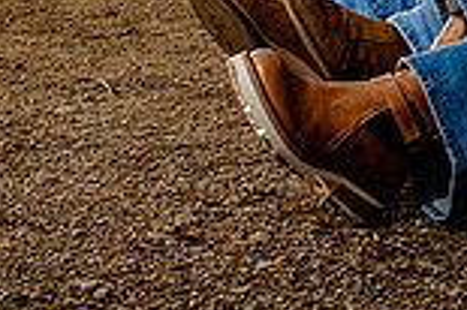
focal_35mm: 222
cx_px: 869
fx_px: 2877
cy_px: -276
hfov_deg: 8.9
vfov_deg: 6.0
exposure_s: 1/160
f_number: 9
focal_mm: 46
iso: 250
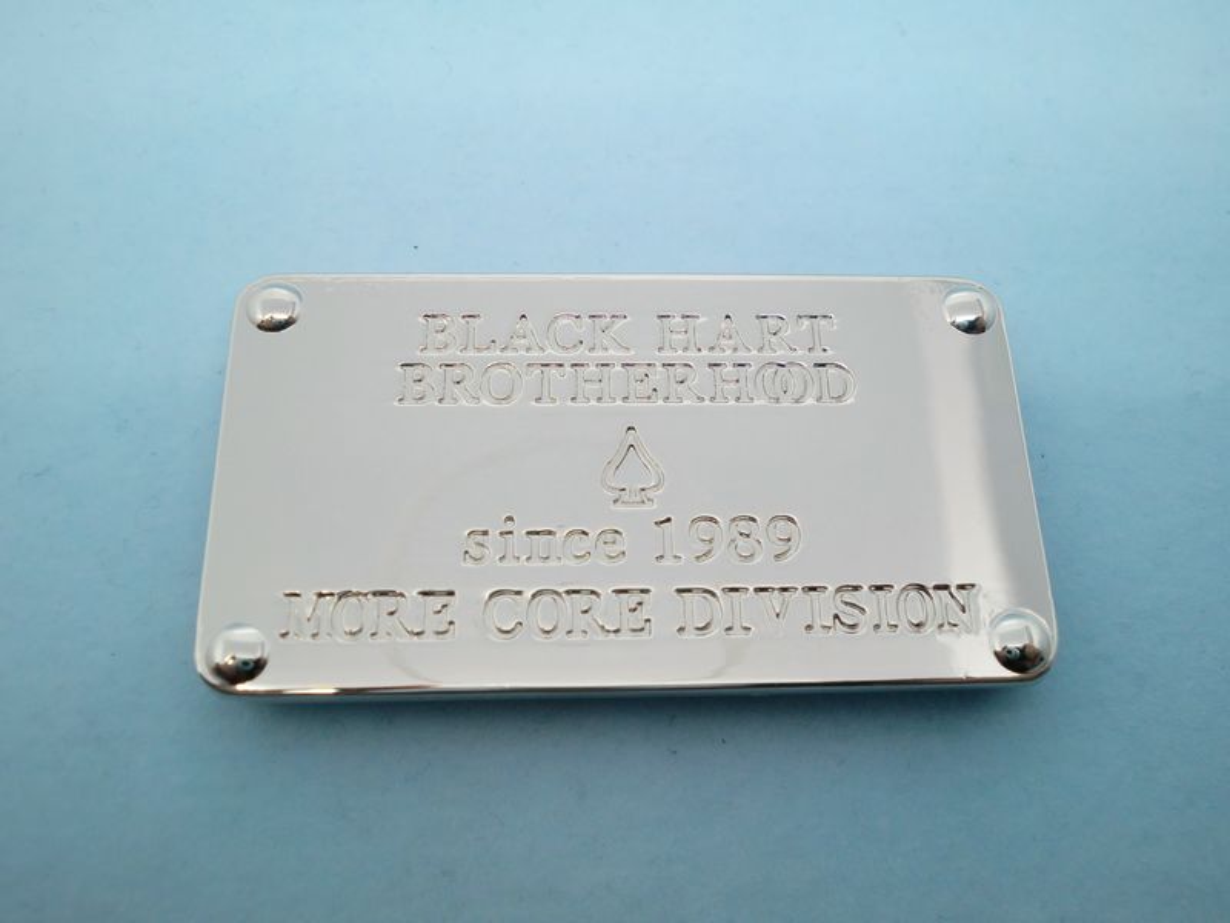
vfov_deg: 41.8
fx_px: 1208
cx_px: 615
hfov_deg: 54.0
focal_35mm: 34
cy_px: 462
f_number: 2.8
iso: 200
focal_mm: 5.58
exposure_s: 1/125
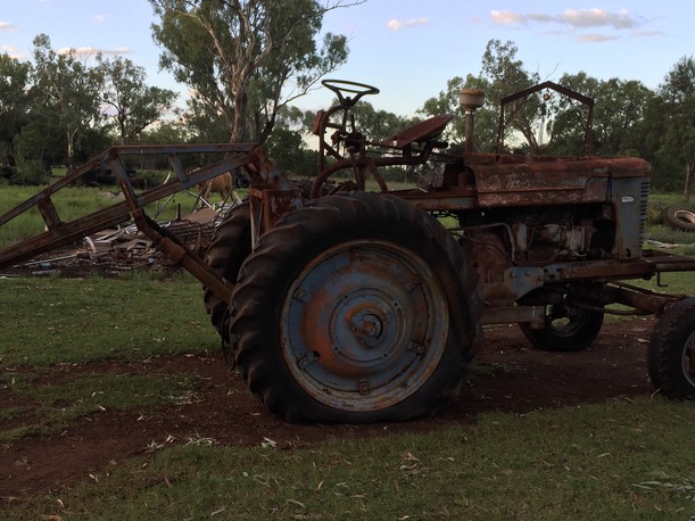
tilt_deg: -6.2
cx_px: 281
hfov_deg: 48.7
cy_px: 264
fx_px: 763
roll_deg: -1.1
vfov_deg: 37.7
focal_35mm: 38
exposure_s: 1/227
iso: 32
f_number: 2.2
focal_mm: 4.15
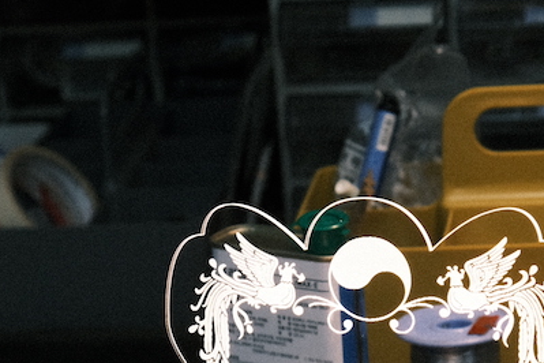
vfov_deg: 7.5
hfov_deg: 11.2
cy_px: 407
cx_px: 382
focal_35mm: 183
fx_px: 2765
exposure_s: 1/150
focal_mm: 48.4
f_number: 4
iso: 640
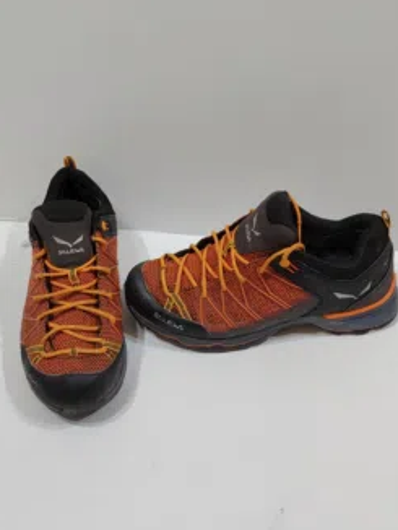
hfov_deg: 37.7
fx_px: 582
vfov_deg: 48.7
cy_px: 215
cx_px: 223
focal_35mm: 38
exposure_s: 1/33.3
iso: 725
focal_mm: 5.25
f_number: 1.75
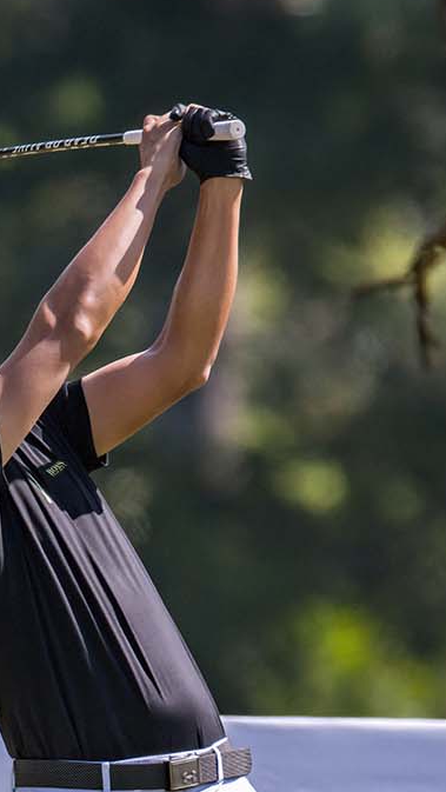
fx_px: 30605
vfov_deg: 1.5
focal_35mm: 1457
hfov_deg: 0.8
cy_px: 717
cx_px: 12
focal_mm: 650
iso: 1800
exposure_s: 1/2500
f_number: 8
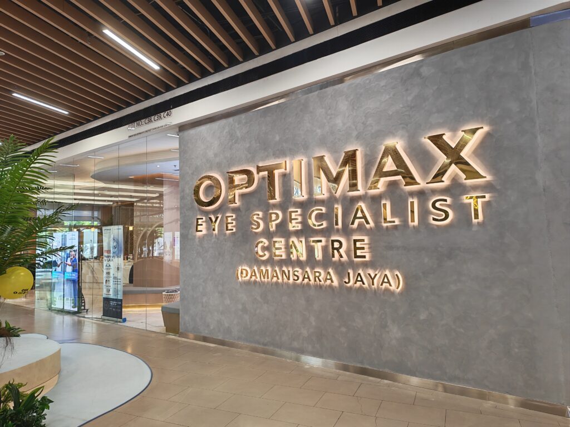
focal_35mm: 24
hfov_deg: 71.6
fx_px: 395
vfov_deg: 56.8
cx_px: 285
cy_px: 214
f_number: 1.9
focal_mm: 6.12
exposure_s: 1/100
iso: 320
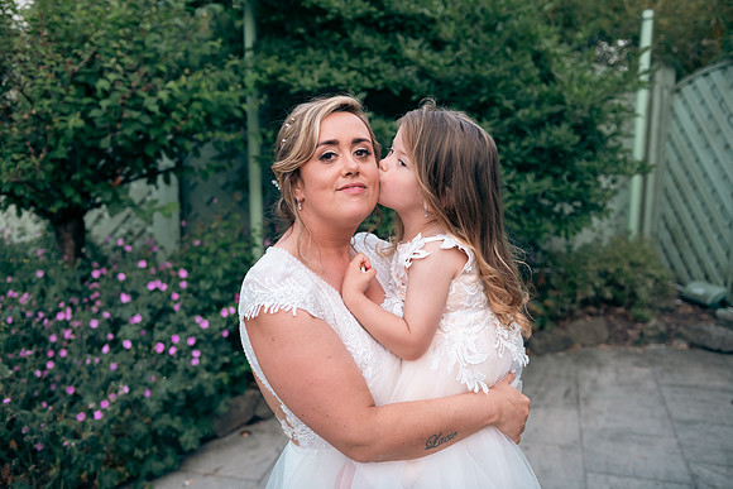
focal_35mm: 36
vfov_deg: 36.9
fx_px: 733
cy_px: 244
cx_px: 366
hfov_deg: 53.1
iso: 320
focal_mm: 36
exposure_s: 1/160
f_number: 3.5
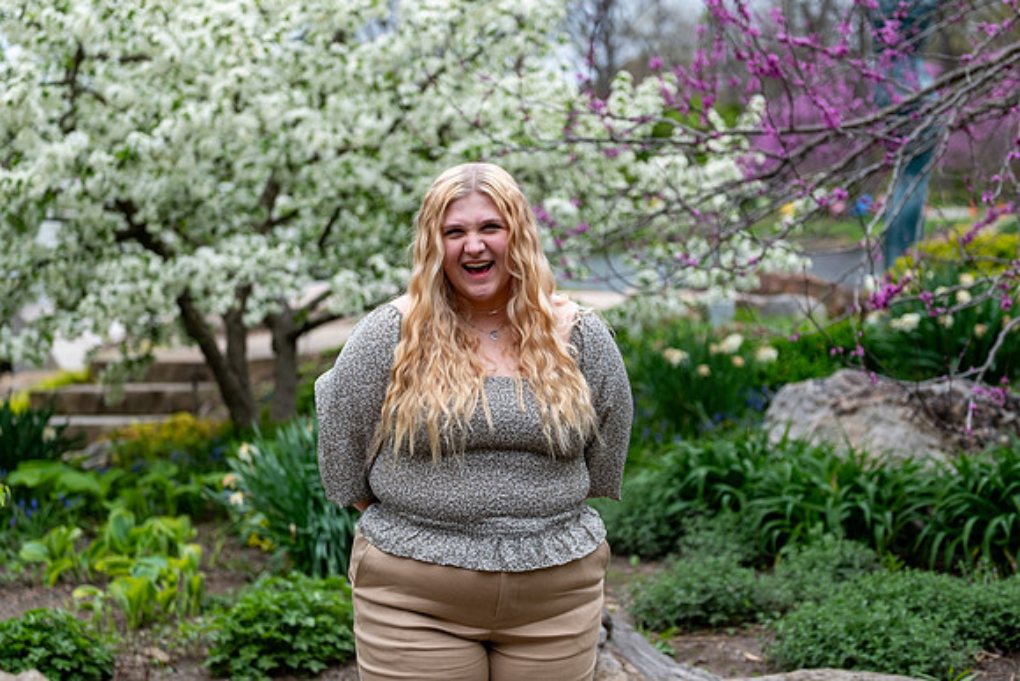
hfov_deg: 22.1
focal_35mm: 92
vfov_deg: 14.9
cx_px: 510
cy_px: 340
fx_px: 2607
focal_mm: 61
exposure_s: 1/500
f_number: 2.8
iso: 250
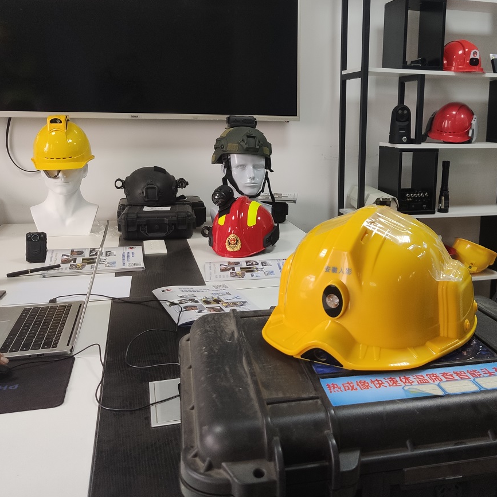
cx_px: 327
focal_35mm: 35
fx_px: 569
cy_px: 226
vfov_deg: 47.2
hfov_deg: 46.6
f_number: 1.75
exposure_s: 1/50
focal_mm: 4.75
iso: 553
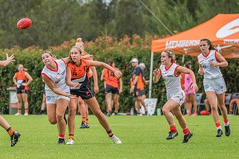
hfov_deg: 4.5
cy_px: 86
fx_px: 3067
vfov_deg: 3.0
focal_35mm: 462
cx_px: 46
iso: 1000
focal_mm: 260
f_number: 7.1
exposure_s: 1/1600
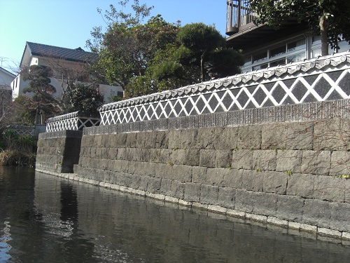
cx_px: 175
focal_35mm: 38
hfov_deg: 49.0
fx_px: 384
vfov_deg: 37.7
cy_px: 132
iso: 80
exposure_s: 1/320
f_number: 4
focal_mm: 7.9
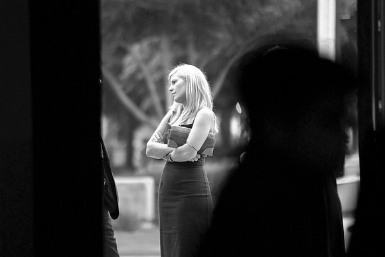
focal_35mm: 300
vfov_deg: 4.6
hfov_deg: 6.9
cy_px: 128
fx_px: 3211
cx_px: 192
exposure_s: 1/320
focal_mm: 200
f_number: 2.8
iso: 1250
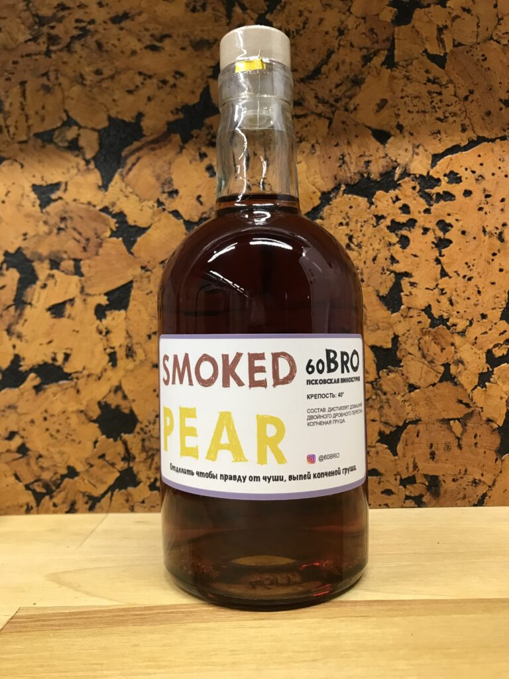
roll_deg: +0.8
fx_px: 549
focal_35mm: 28
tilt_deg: +0.4
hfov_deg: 49.7
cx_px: 254
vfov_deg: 63.4
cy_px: 340
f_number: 1.8
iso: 40
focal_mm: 3.99
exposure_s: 1/17
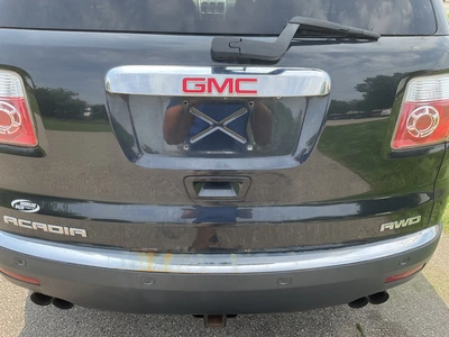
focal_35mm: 29
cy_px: 168
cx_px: 224
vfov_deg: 48.2
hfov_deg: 61.7
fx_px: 376
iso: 25
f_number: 1.8
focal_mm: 3
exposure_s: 1/383
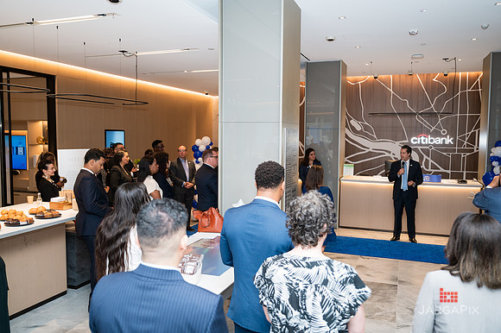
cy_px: 166
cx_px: 250
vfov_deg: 43.4
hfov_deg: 61.7
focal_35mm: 30
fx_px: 419
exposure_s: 1/160
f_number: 3.2
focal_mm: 30
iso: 400
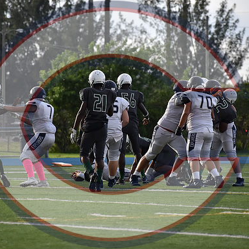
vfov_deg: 5.5
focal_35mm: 318
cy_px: 124
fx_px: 2585
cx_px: 108
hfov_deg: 5.5
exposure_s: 1/1000
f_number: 5
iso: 640
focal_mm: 165
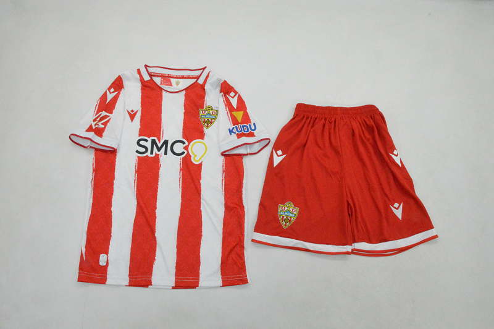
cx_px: 247
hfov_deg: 59.5
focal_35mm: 32
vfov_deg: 41.6
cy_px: 164
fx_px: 432
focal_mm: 21
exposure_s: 1/200
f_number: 25
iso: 6400
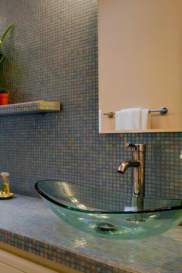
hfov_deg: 29.3
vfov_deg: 49.5
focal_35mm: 39
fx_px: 296
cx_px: -38
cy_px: 148
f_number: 5
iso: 100
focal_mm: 10
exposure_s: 1/30
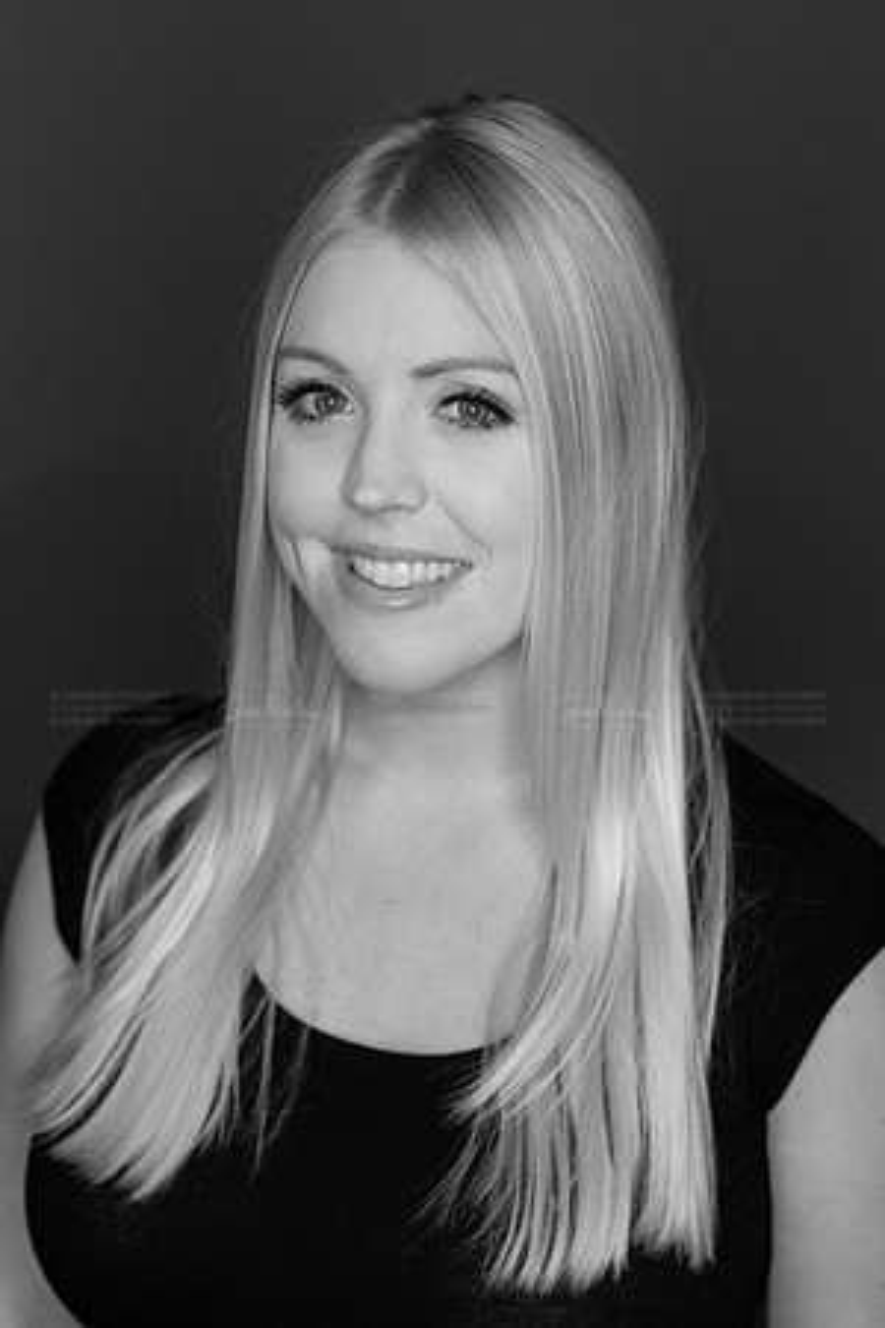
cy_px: 664
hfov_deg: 16.1
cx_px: 442
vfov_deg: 23.9
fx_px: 3134
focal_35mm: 85
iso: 2000
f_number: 3.5
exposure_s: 1/320
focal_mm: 85
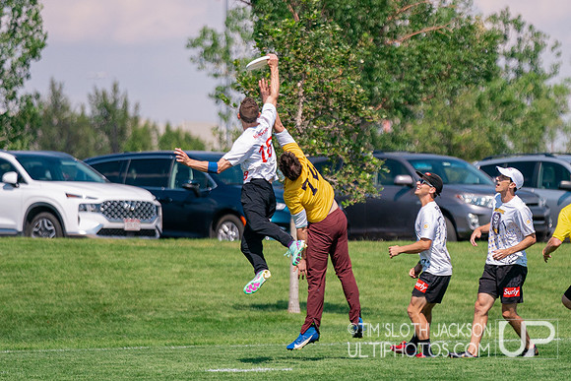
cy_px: 206
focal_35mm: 362
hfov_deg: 5.7
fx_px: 5737
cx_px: 360
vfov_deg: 3.8
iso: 640
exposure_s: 1/12800
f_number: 2.8
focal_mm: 200
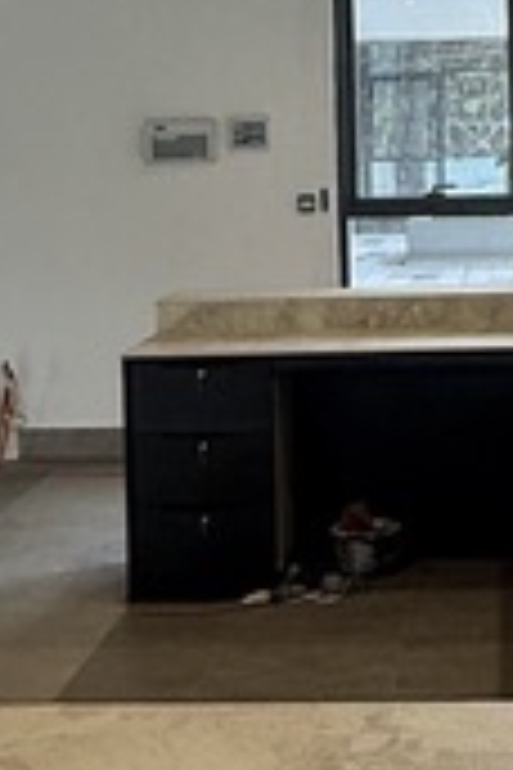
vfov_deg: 22.9
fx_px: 1859
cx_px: 414
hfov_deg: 15.6
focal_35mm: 87
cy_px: 113
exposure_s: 1/111
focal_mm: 2.22
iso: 64
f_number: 2.2
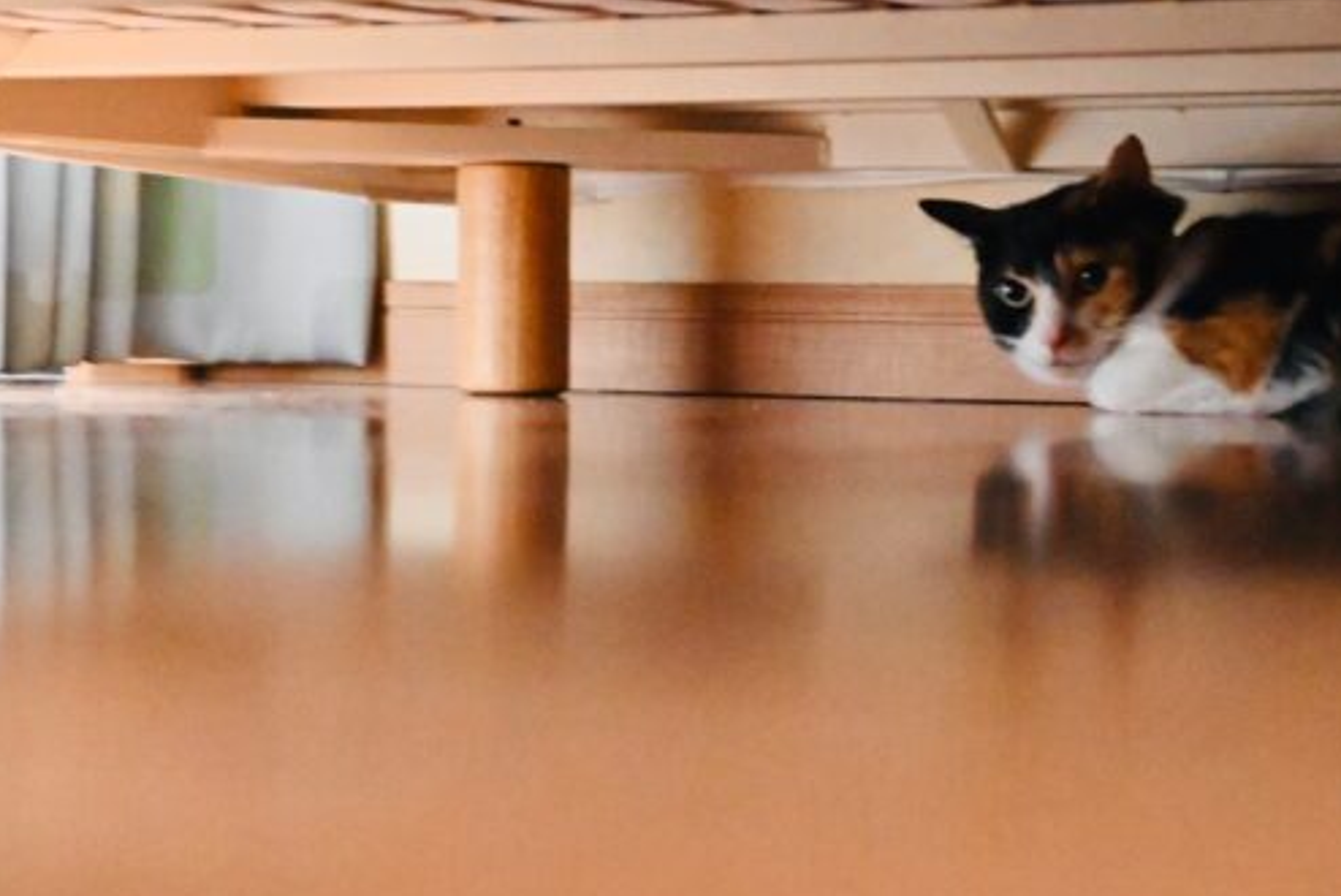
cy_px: 447
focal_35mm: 87
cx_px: 814
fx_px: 3243
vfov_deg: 15.7
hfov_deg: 23.3
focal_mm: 28
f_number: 2.8
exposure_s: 1/30
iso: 12800
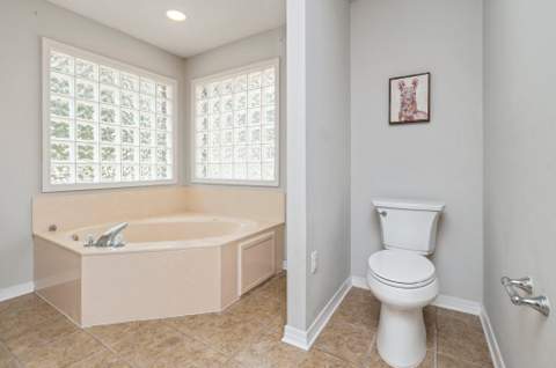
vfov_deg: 73.5
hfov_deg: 96.8
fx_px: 247
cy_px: 184
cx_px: 278
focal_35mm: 16
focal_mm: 16
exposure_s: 1/60
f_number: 9
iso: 320
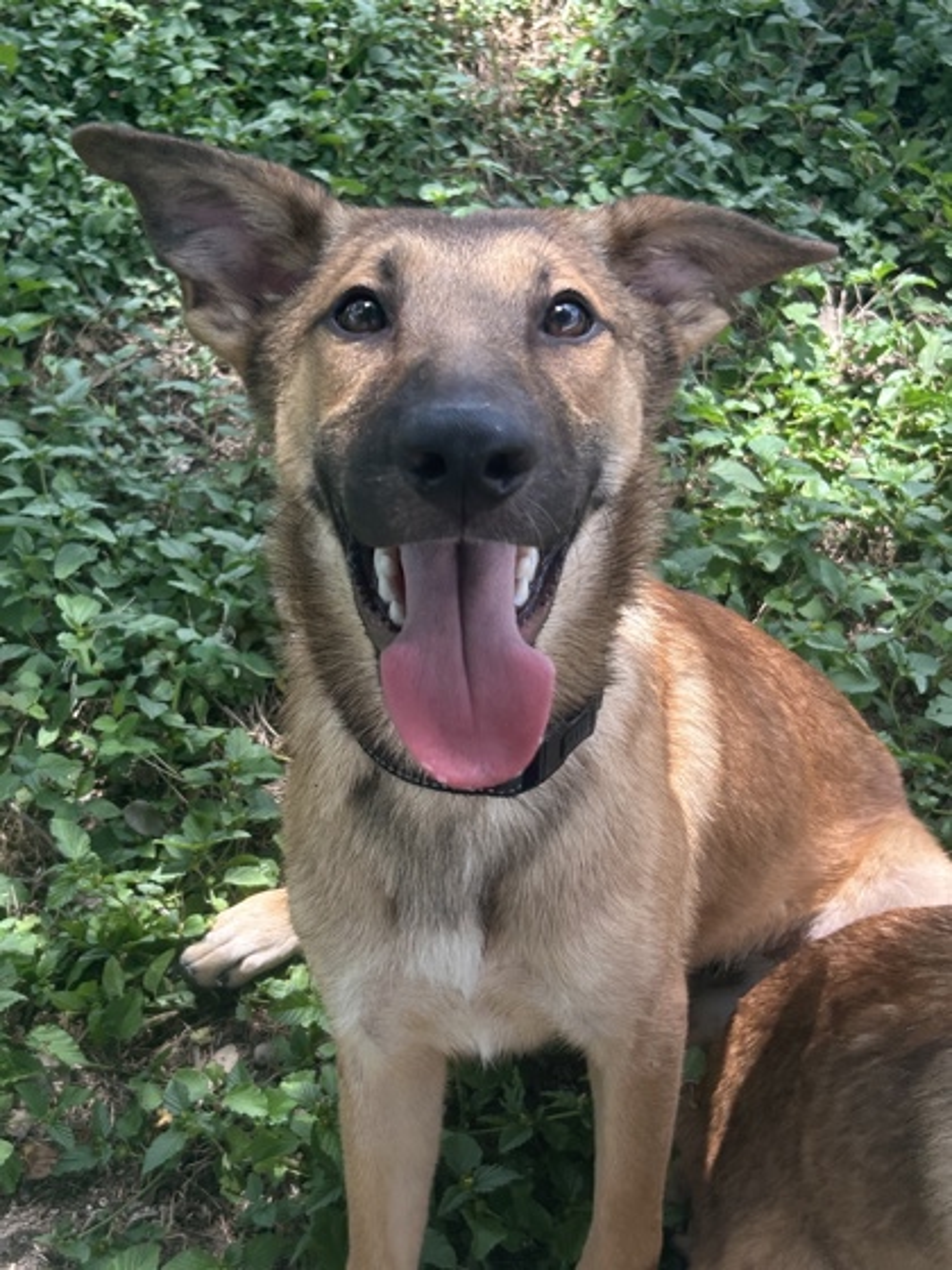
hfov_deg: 53.1
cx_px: 476
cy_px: 635
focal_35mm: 26
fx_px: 953
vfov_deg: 67.3
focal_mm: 5.7
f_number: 1.5
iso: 50
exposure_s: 1/495
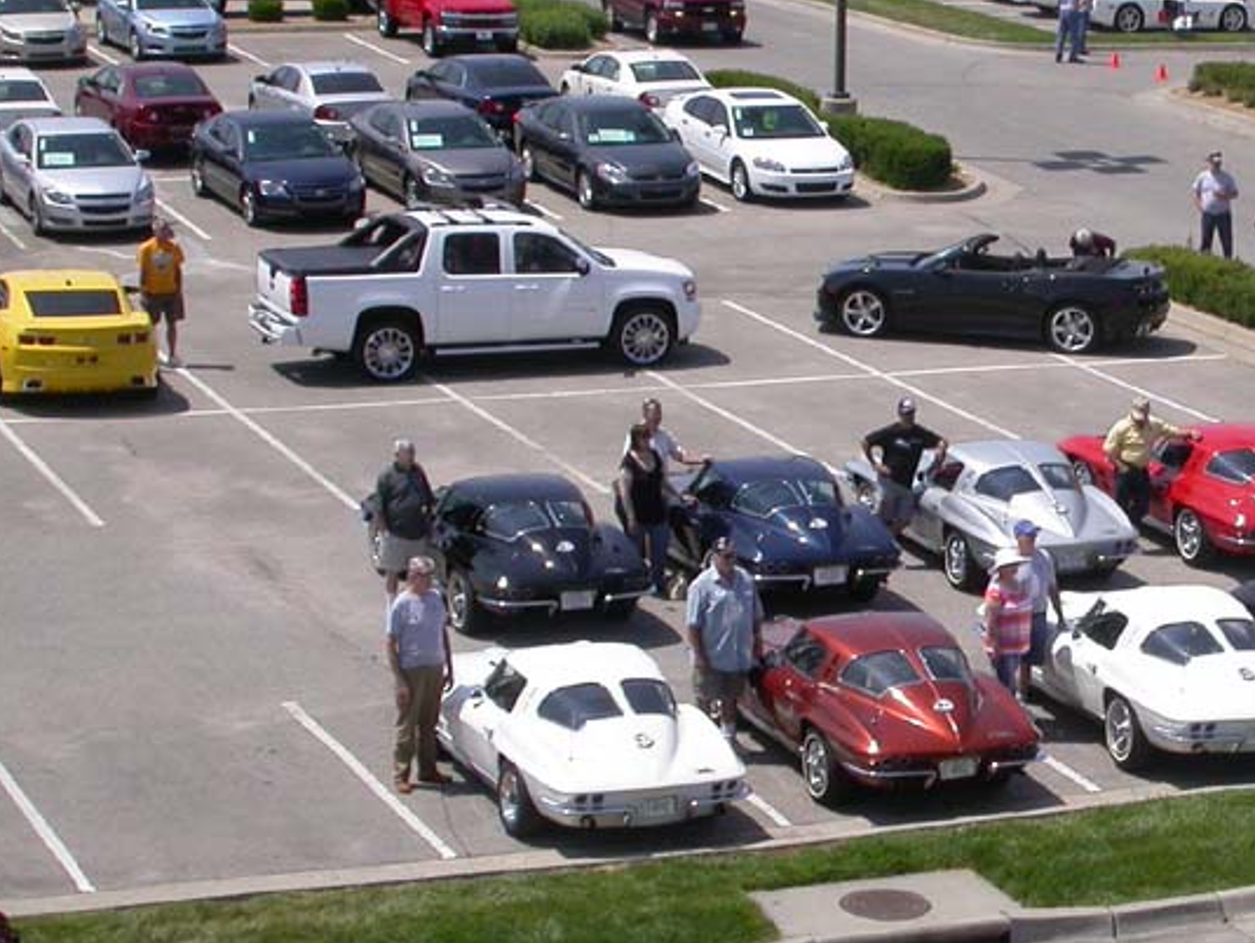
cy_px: 462
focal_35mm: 109
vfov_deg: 13.6
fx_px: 3954
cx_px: 1149
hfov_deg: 17.7
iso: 100
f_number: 6.9
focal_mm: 11.8
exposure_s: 1/493
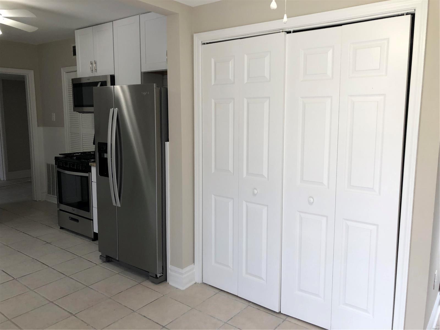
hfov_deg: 63.4
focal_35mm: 28
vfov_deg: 49.7
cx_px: 220
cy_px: 165
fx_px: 356
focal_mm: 4
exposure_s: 1/30
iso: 20
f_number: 1.8
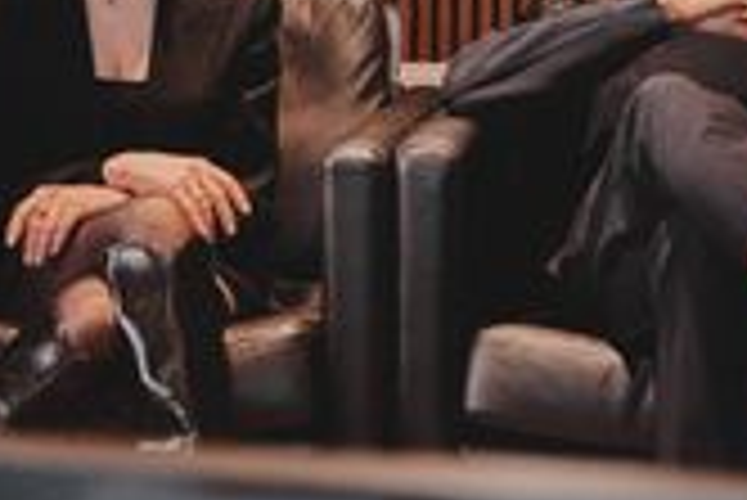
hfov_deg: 12.1
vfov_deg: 8.1
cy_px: 18
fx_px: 3530
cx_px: 310
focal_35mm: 170
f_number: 2.8
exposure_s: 1/100
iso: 3200
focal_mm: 55
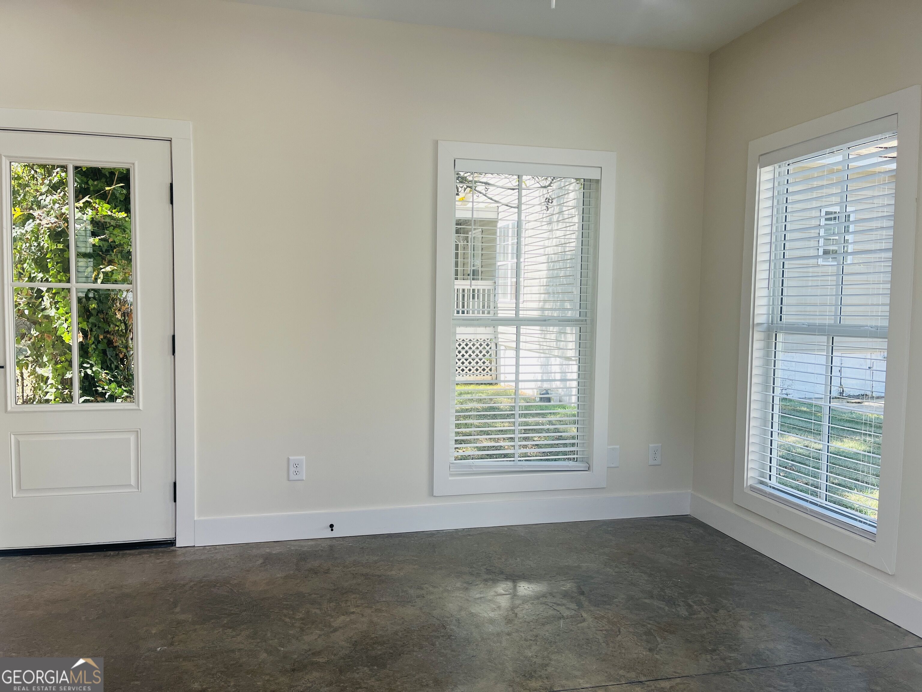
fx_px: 693
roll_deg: -1.1
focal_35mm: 26
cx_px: 461
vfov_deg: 53.1
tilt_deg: -4.5
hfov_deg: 67.3
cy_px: 346
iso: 50
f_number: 1.6
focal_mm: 5.1
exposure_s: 1/358
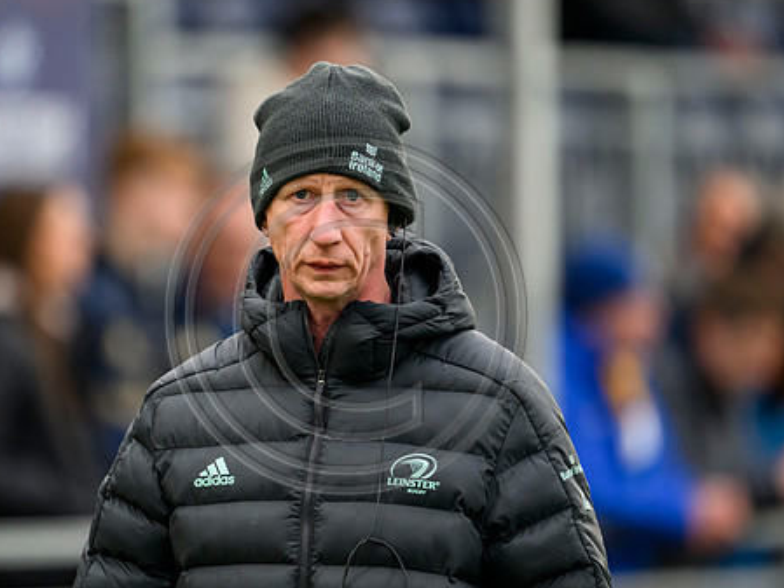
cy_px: 313
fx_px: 15745
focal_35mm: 695
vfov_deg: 2.1
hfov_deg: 2.9
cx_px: 346
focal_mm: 560
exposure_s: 1/1000
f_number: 4
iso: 3200
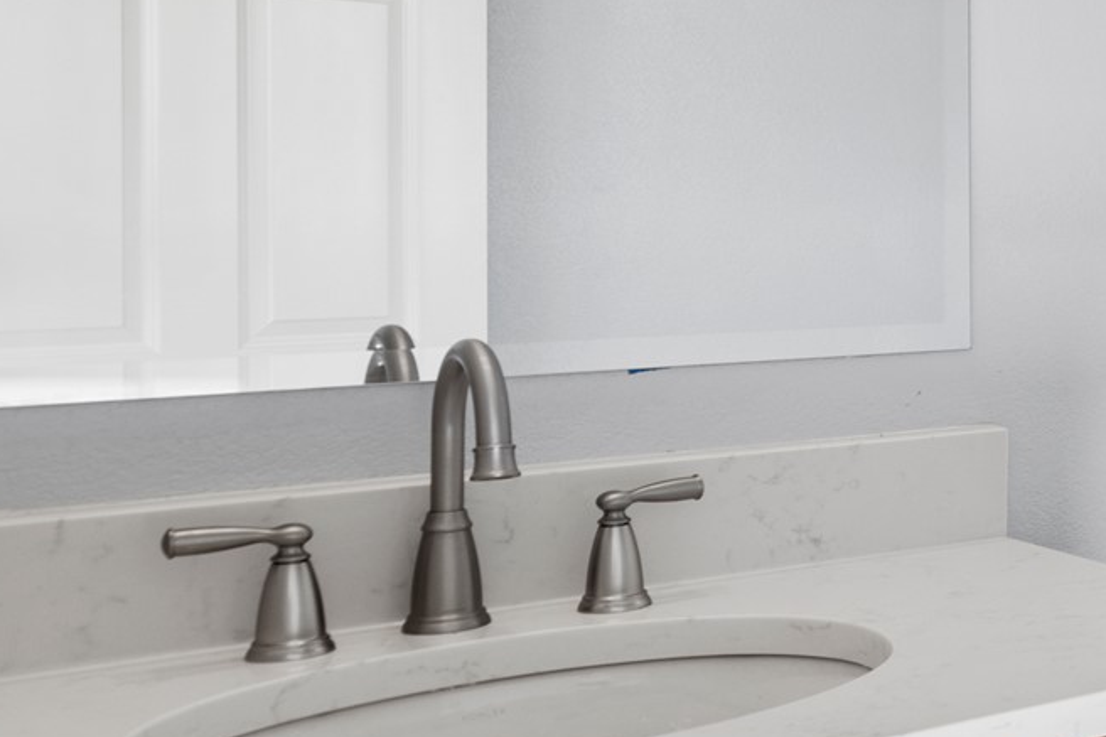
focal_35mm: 53
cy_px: 228
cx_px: 1511
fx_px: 1628
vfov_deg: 25.3
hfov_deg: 28.9
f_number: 8
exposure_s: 1/25
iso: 250
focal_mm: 16
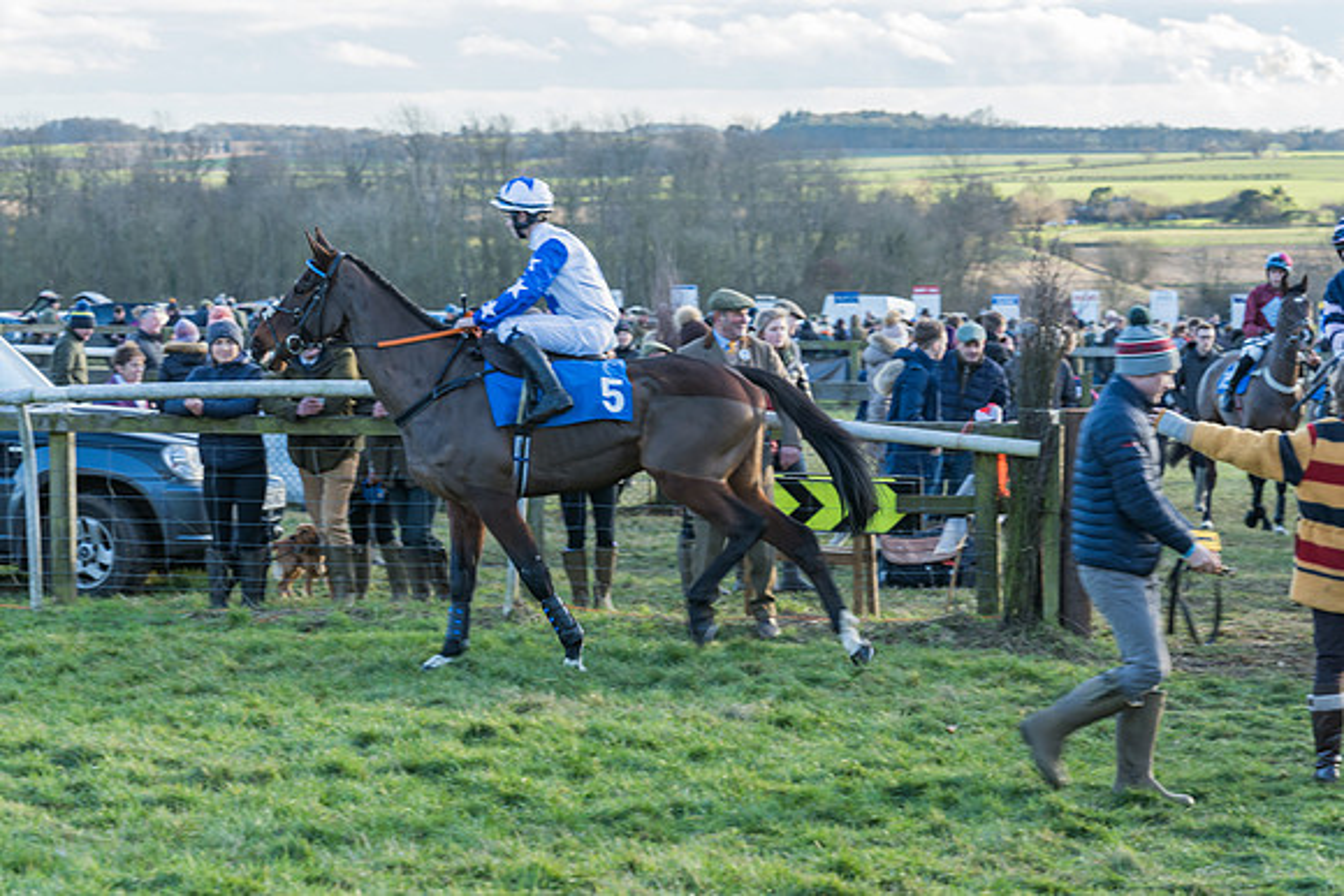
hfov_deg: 16.8
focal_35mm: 122
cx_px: 641
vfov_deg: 11.3
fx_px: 4541
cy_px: 442
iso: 200
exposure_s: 1/125
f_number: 5.6
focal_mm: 106
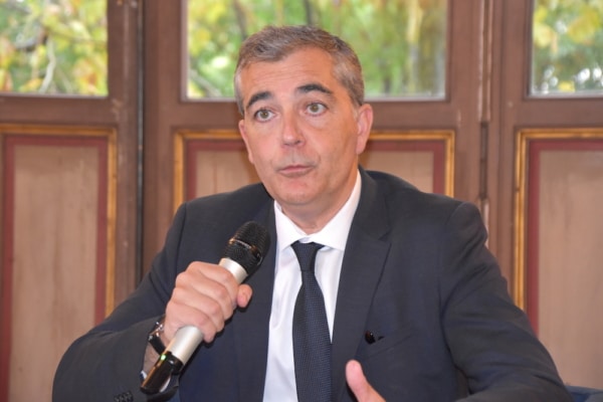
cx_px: 302
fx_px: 2010
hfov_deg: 17.1
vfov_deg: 11.4
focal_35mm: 120
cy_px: 201
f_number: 5.3
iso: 2200
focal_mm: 80
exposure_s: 1/60
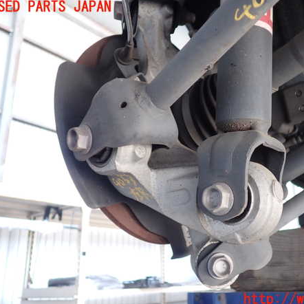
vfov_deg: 46.0
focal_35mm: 36
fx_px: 358
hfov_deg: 45.6
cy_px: 153
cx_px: 193
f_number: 2.3
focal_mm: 5.4
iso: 200
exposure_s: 1/50
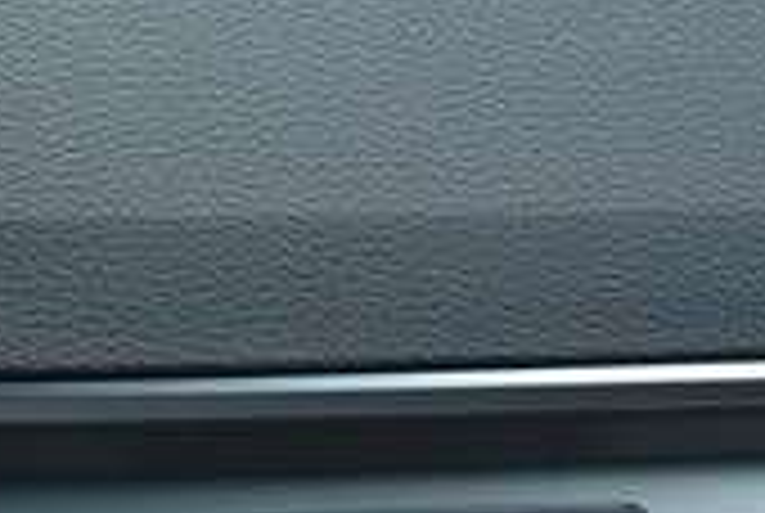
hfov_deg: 5.4
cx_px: -1440
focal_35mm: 361
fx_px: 7685
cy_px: 184
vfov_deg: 3.8
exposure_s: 1/60
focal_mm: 40
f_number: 4.8
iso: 450
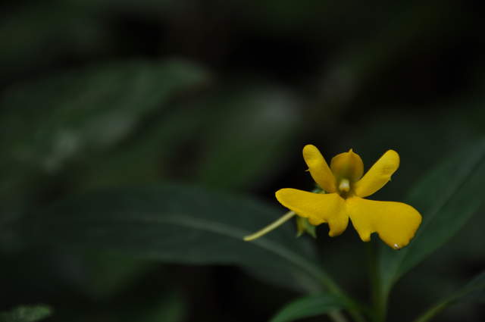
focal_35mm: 300
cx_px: 242
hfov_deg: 6.9
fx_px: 4036
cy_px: 161
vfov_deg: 4.6
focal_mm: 200
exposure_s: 1/20
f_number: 5.6
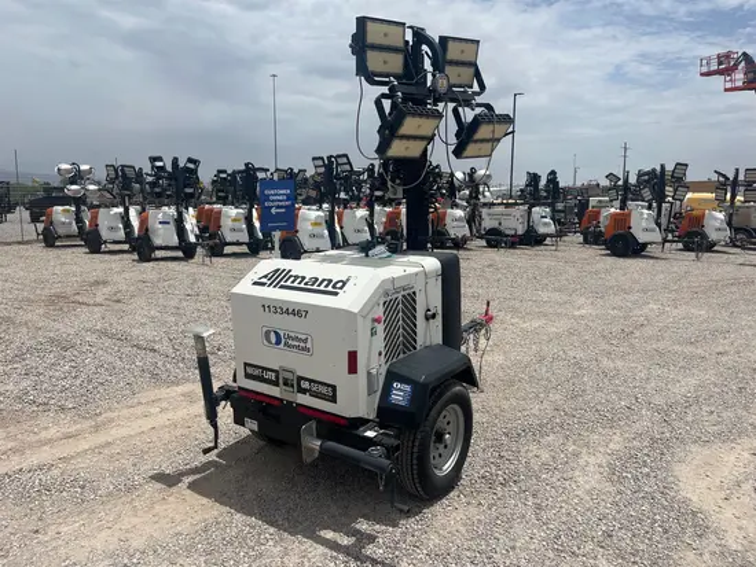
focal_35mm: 26
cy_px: 284
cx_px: 378
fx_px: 568
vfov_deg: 53.1
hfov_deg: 67.3
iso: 50
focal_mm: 5.1
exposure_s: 1/9091
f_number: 1.6
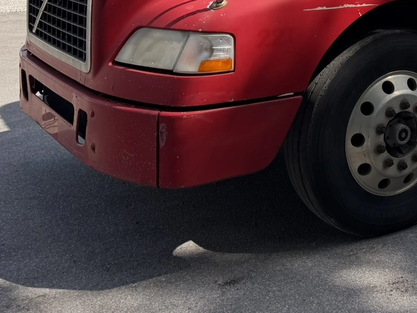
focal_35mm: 66
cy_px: -108
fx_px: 795
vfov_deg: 20.1
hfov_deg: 27.3
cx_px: 441
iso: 80
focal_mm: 6.76
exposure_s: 1/3021
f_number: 1.78
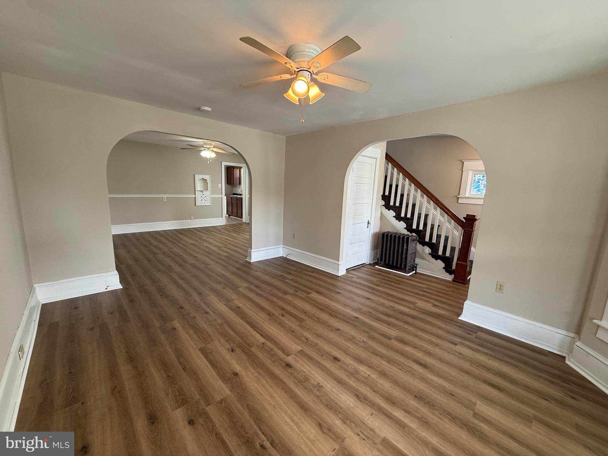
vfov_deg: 85.7
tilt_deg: -10.1
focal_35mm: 14
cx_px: 304
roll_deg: -2.6
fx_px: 246
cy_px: 228
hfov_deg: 102.1
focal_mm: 2.22
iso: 200
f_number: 2.2
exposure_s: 1/60
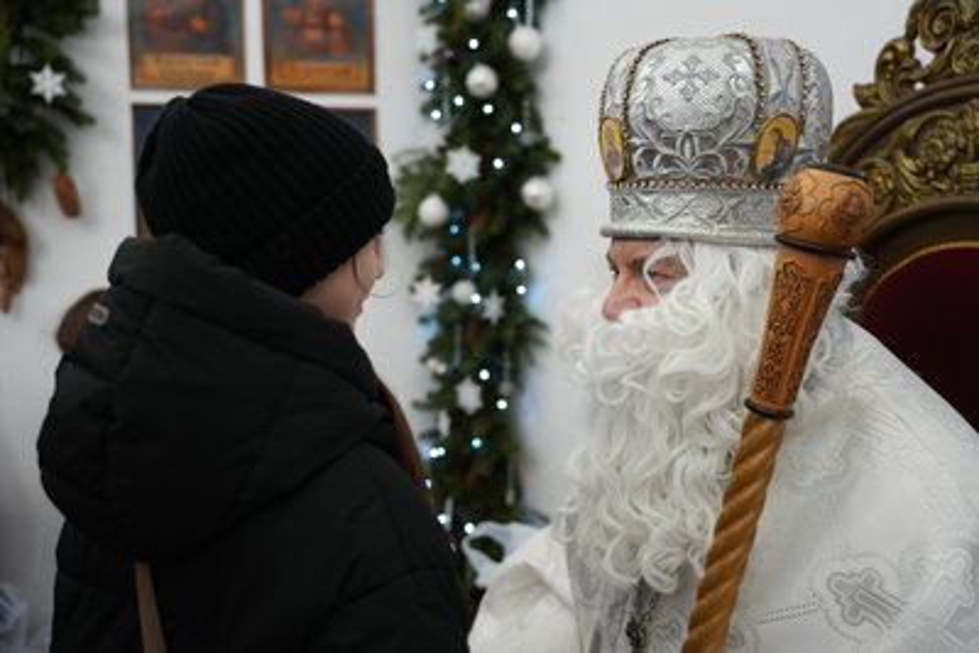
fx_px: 979
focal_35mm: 36
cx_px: 490
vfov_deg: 36.9
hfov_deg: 53.1
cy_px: 326
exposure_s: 1/160
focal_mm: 36
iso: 2000
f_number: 2.8
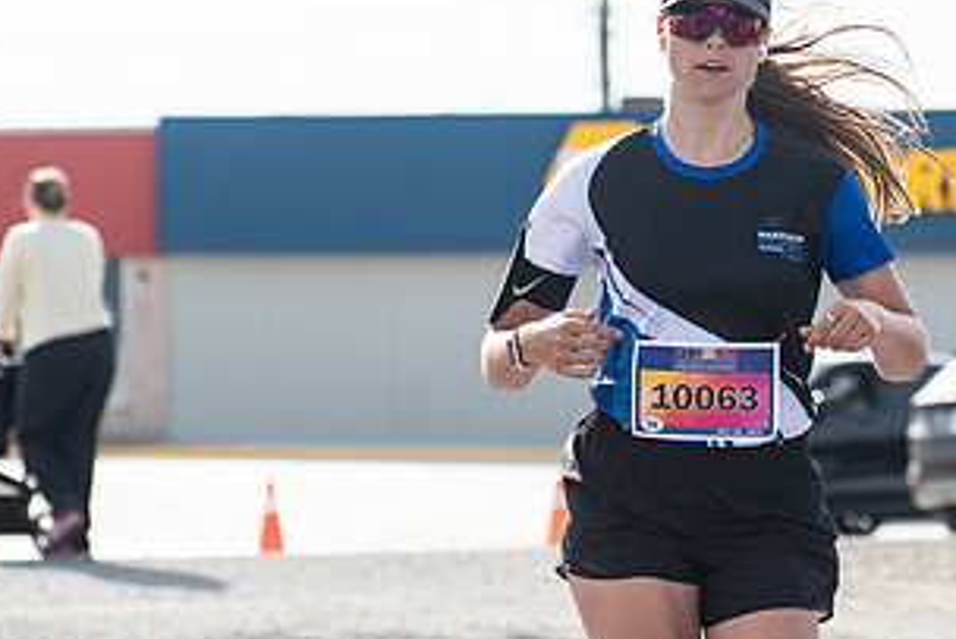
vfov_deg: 4.9
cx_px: 613
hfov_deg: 7.4
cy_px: 243
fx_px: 7412
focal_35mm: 279
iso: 250
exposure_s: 1/1600
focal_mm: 92
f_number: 4.5
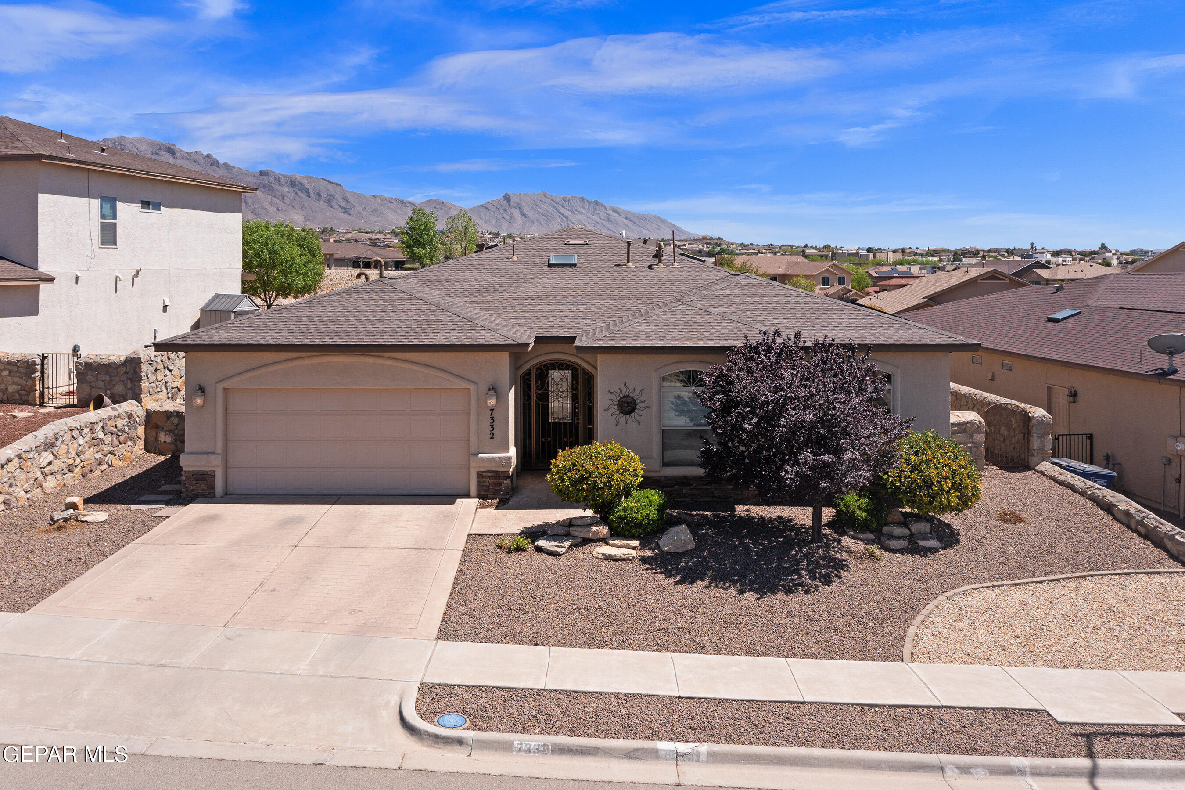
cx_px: 592
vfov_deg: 46.4
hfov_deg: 65.5
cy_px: 395
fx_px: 921
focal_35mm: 28
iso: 100
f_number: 6.3
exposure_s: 1/640
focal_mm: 10.26
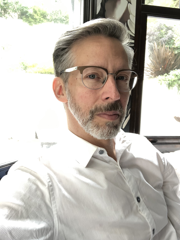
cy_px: 122
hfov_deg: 42.9
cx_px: 92
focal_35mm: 33
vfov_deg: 55.4
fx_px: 229
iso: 125
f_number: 2.2
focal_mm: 2.87
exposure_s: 1/120
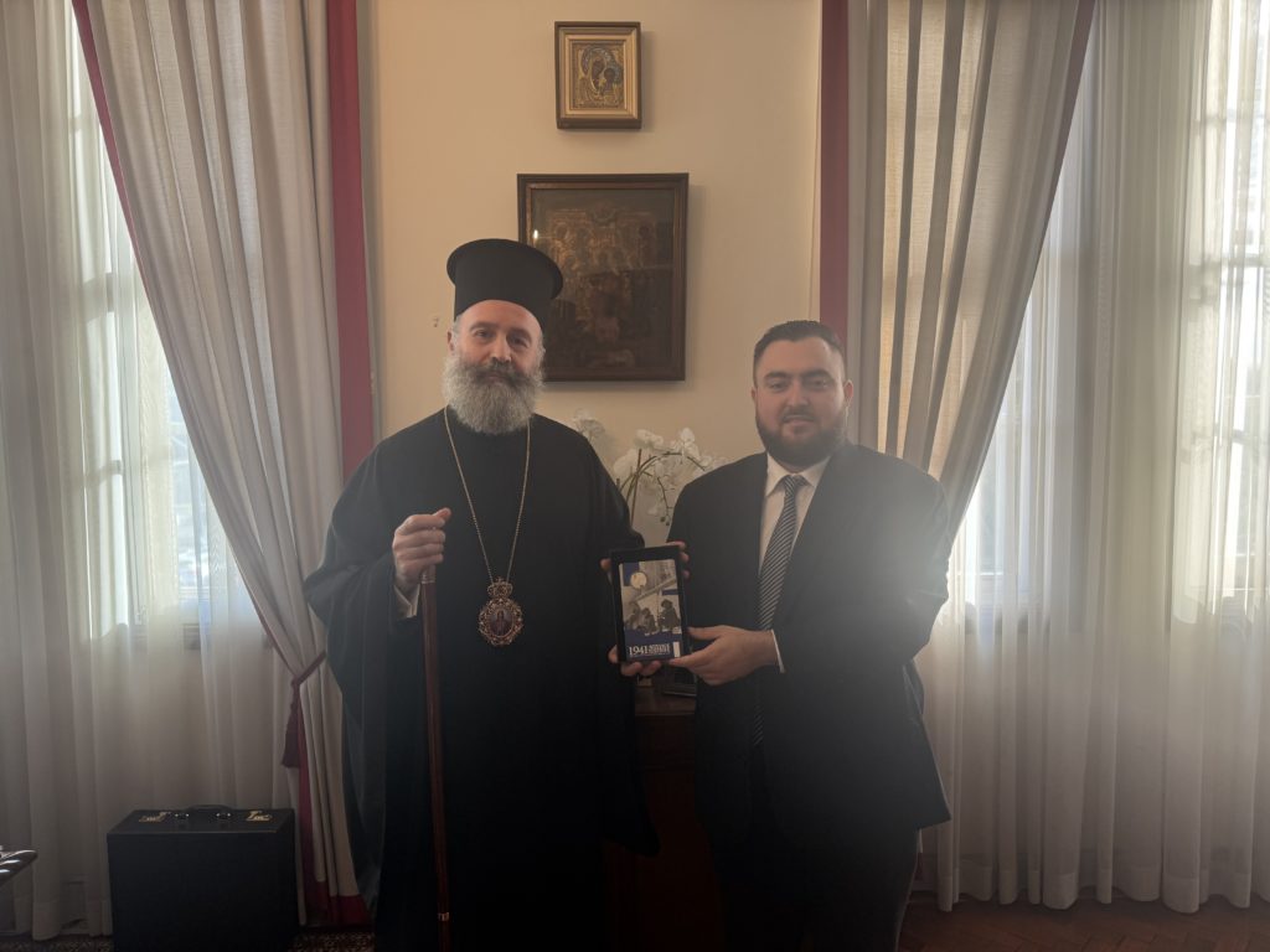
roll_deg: +0.6
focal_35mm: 24
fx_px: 881
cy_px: 476
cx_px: 635
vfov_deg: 56.8
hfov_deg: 71.6
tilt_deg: -4.4
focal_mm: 6.76
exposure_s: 1/100
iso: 64
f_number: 1.78
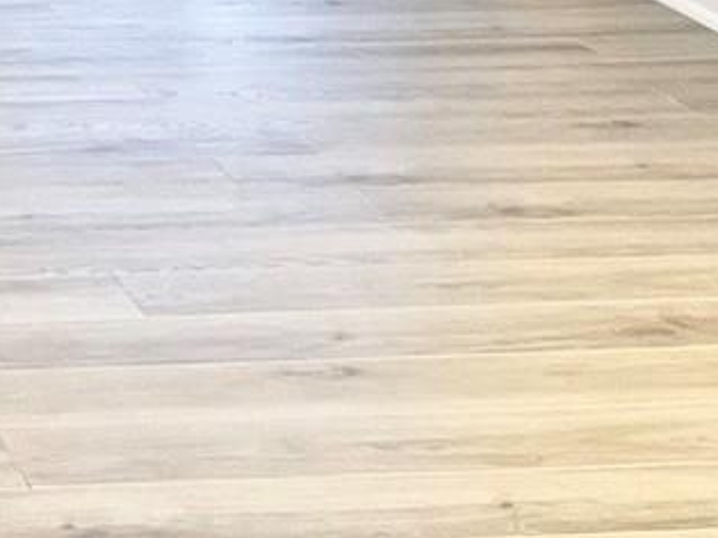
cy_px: -353
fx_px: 2737
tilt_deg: -5.4
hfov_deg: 14.0
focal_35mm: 132
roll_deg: +0.0
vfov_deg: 10.7
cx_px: -369
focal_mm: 5.7
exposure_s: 1/60
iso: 200
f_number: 1.5
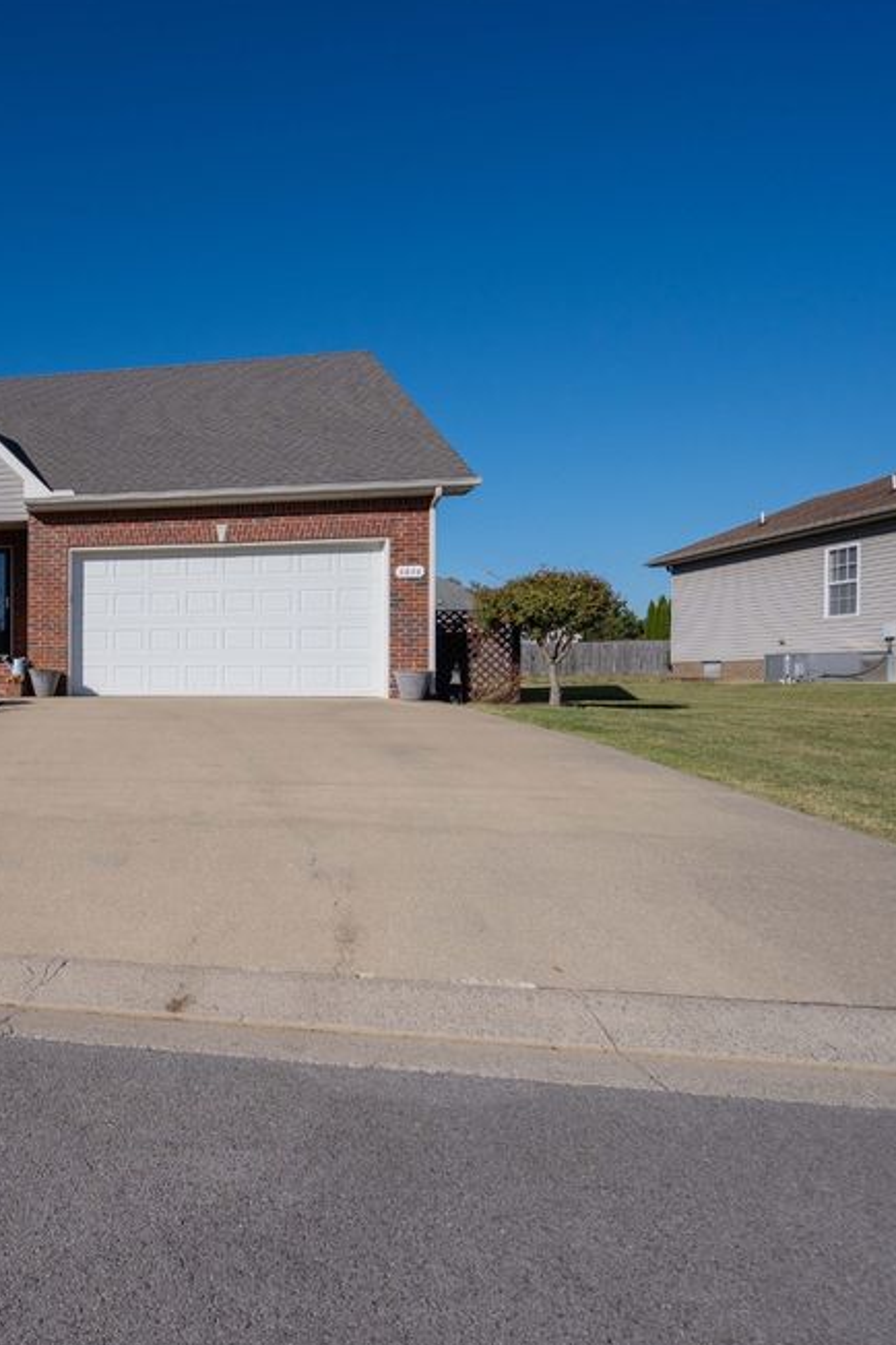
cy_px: 692
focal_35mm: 22
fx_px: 821
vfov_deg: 78.6
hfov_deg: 47.0
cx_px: -12
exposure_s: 1/3200
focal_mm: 14
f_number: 6.3
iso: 400
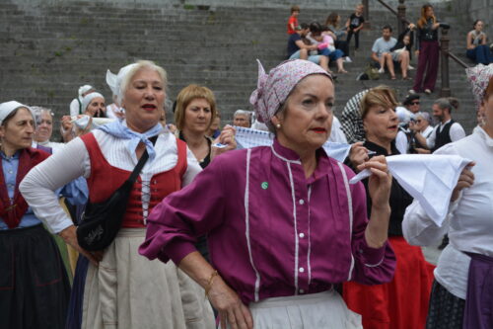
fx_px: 1129
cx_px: 246
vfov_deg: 16.5
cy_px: 164
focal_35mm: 82
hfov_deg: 24.6
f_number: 6.3
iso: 200
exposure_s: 1/160
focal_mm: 55
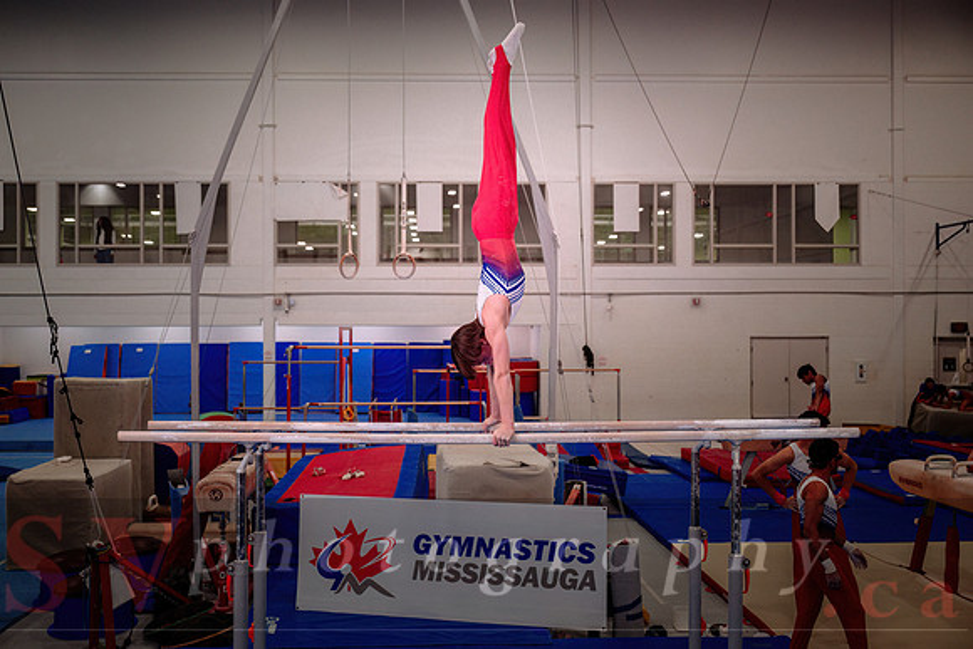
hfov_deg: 54.3
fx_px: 949
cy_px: 324
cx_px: 453
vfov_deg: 37.8
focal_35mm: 35
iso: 1600
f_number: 2.8
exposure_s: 1/800
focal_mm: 32.5
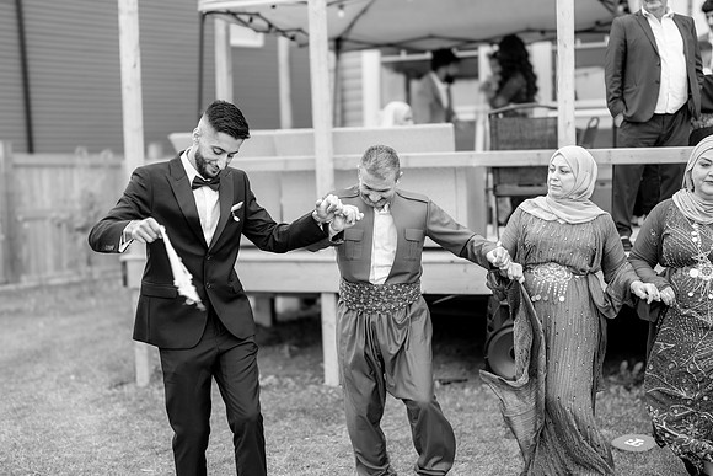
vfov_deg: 27.0
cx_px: 356
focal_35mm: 50
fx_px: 990
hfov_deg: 39.6
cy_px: 238
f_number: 1.4
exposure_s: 1/500
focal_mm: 50
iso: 80
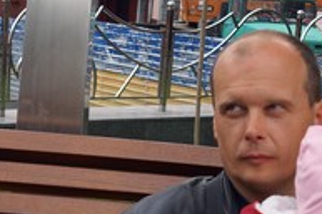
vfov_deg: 12.0
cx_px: 110
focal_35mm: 109
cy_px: 318
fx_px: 973
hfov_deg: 18.7
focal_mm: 20
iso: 100
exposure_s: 1/320
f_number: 4.5
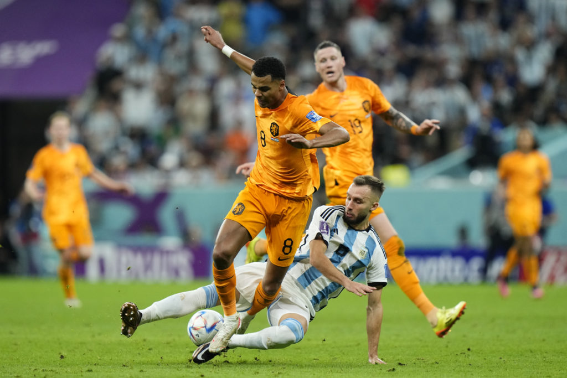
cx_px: 284
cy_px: 189
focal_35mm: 400
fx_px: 6300
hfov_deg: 5.2
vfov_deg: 3.4
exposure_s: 1/1600
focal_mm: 400
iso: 2500
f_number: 3.2
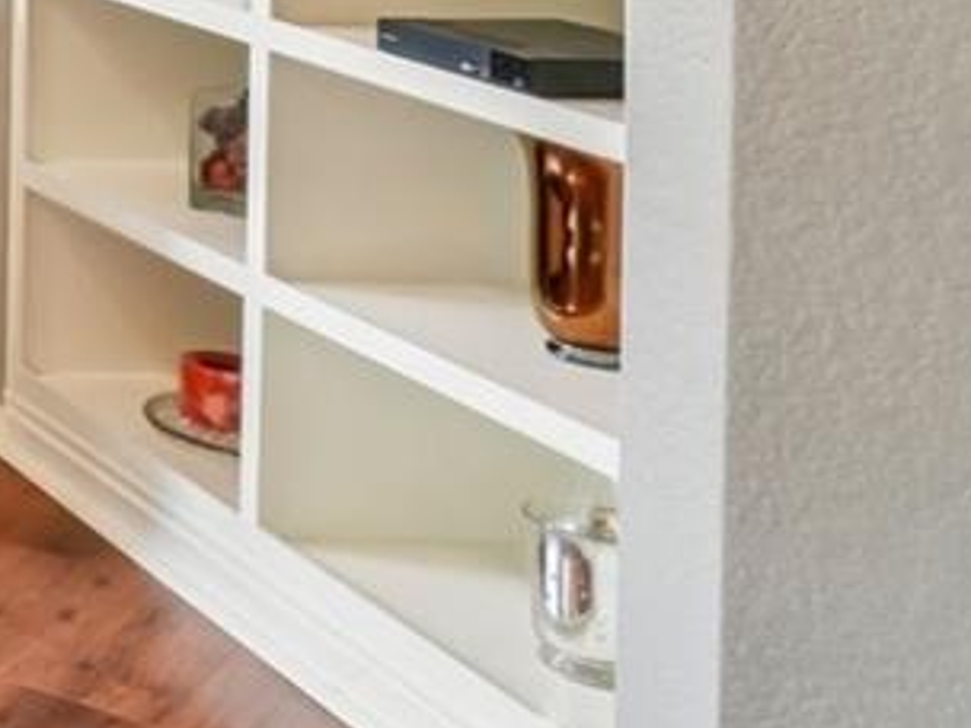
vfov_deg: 17.6
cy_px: -319
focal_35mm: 76
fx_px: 2132
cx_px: -1207
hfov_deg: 16.1
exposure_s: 1/13
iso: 400
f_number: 8
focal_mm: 10
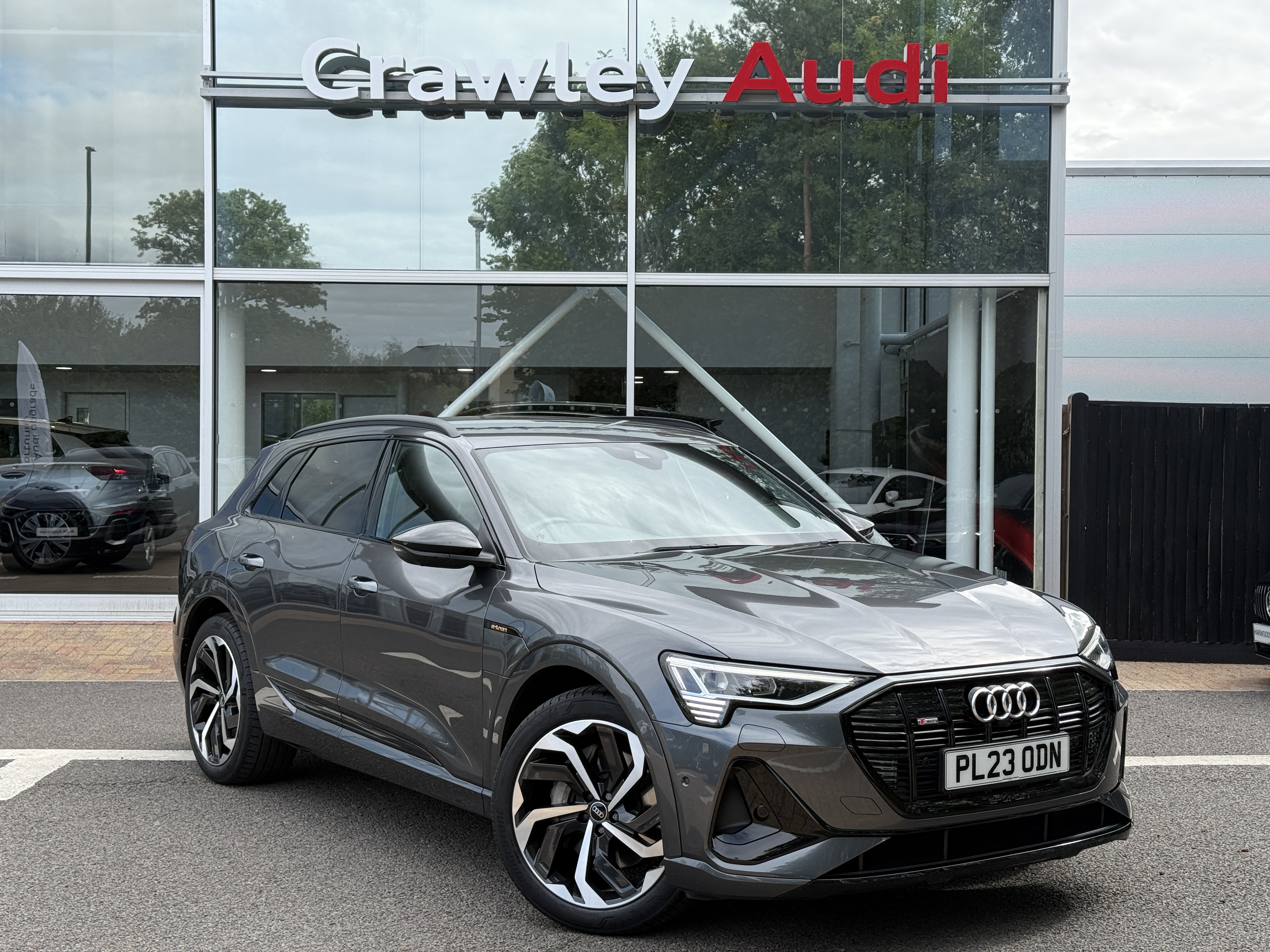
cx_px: 635
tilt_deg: +0.1
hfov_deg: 39.7
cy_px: 476
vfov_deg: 30.3
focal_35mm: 48
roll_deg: +0.1
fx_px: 1761
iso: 80
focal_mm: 6.76
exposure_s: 1/1456
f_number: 1.78
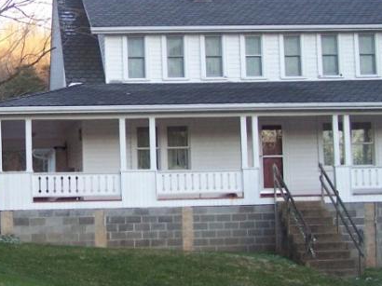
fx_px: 1048
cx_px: 65
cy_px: 92
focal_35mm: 95
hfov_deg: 20.4
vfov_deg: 15.5
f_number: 2.8
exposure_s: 1/125
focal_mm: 6.3
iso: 140
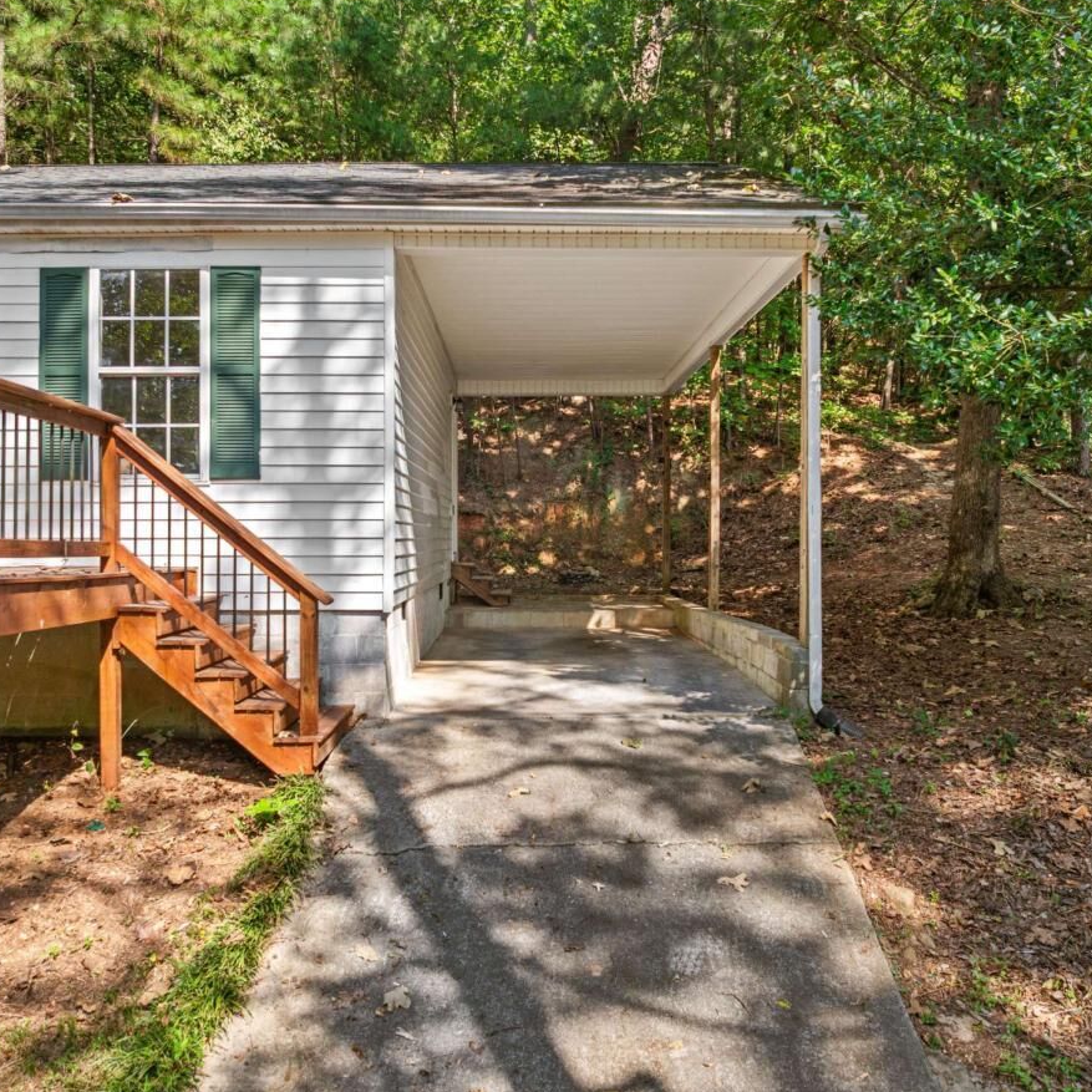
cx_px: 553
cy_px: 540
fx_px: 1035
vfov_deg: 55.6
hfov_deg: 55.6
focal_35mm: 29
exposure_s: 1/320
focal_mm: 12.29
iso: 230
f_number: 2.8
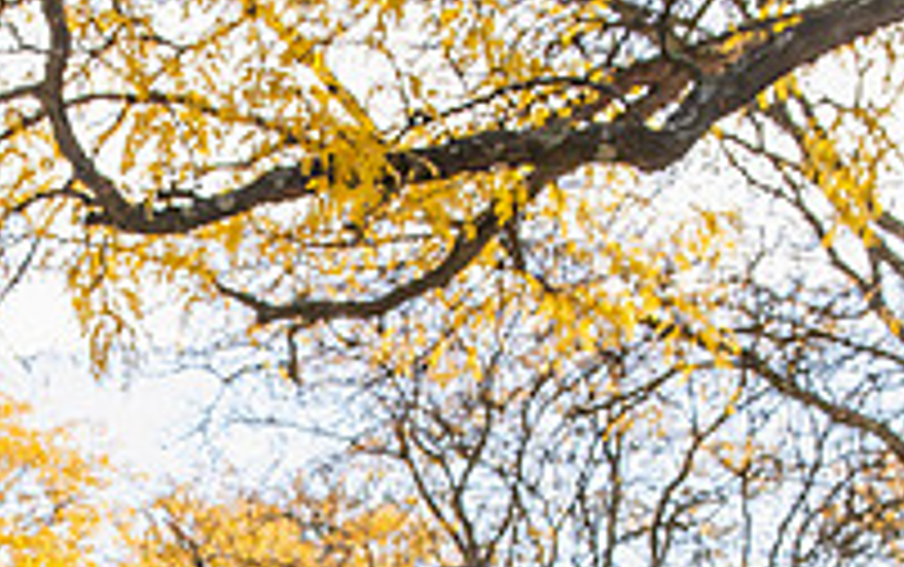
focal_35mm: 94
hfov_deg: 21.7
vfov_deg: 13.4
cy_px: 758
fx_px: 2318
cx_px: 135
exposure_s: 1/250
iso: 320
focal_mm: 32
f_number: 6.3
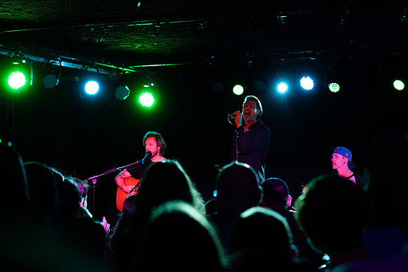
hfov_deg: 25.2
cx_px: 232
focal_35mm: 81
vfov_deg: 16.9
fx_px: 913
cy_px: 122
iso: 3200
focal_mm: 70
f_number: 3.5
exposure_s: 1/400
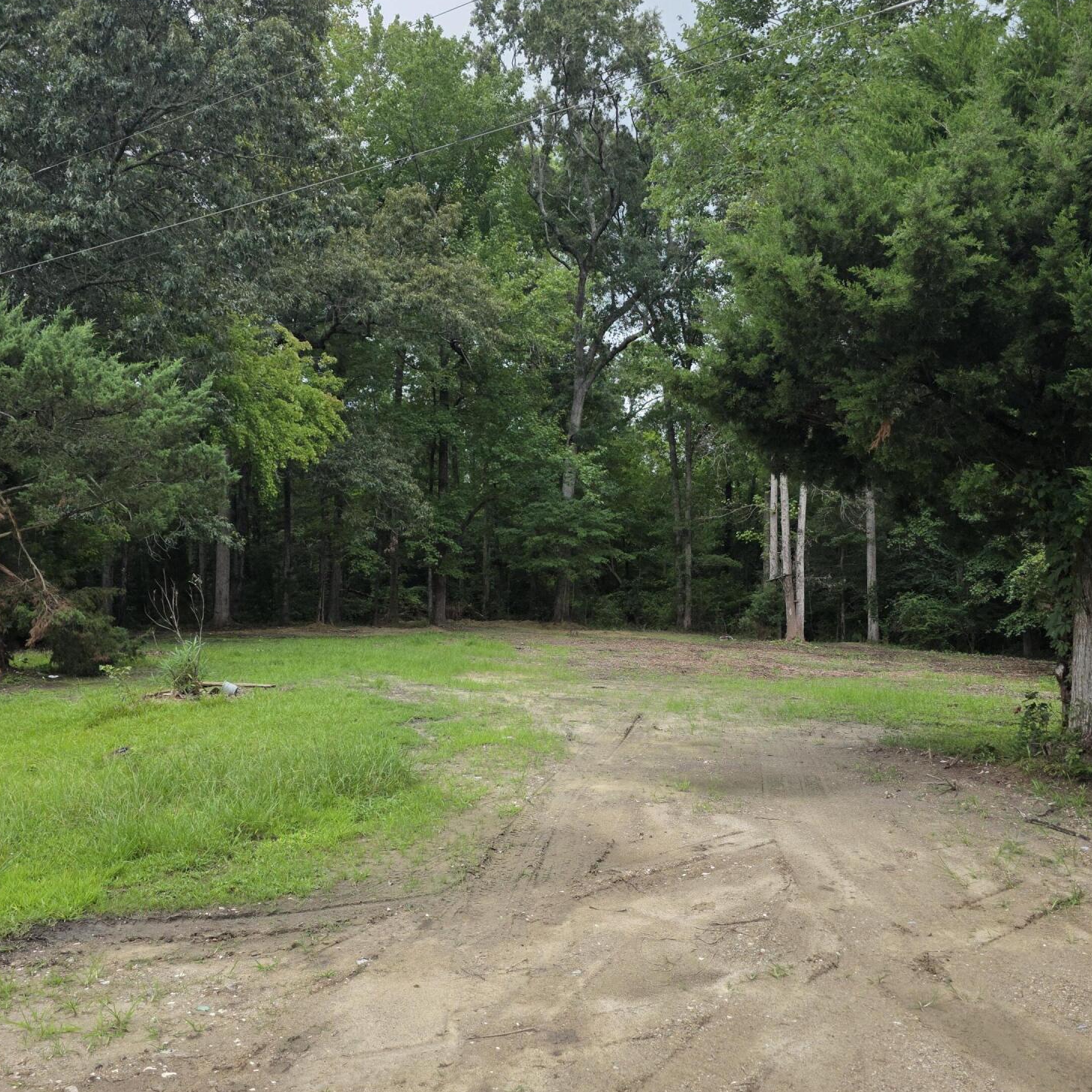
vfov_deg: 57.2
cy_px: 609
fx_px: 999
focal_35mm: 28
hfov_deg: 57.3
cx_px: 557
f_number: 1.7
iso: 80
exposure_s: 1/2321
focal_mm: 6.3
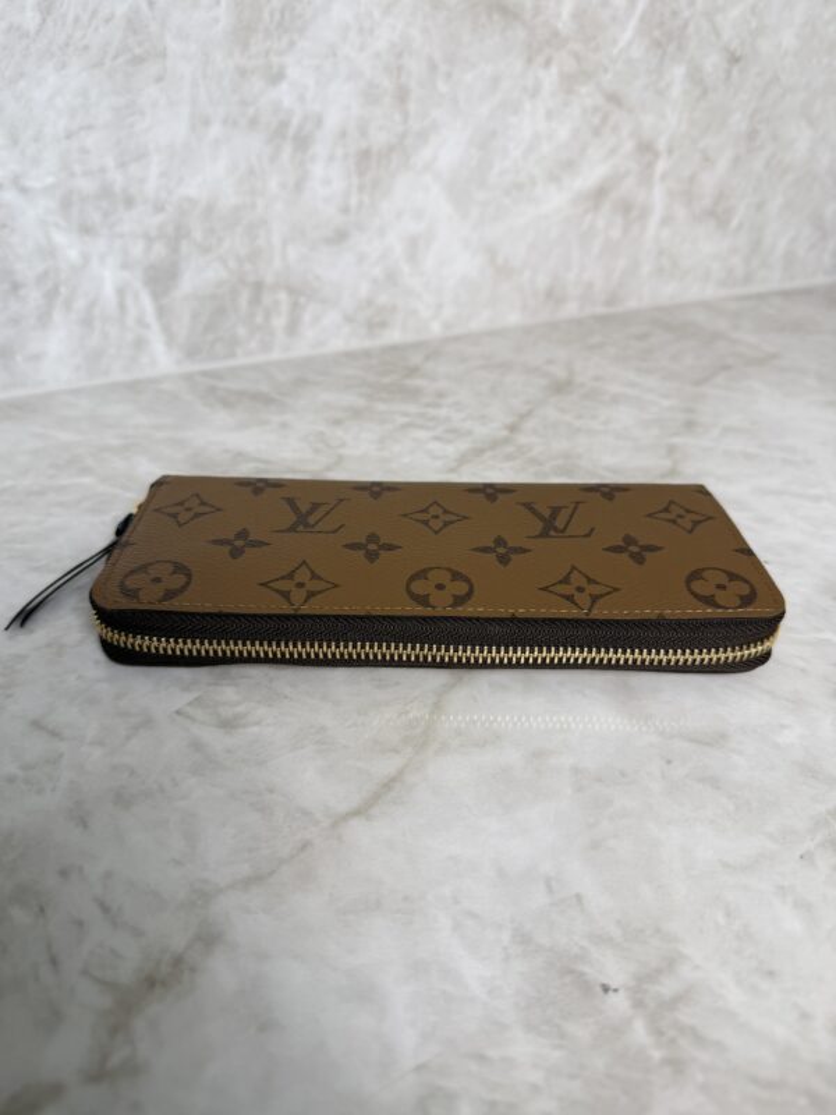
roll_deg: -2.0
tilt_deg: -31.9
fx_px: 773
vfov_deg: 71.6
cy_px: 558
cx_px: 418
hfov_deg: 56.8
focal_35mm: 24
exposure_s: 1/120
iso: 125
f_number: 1.78
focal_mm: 6.76
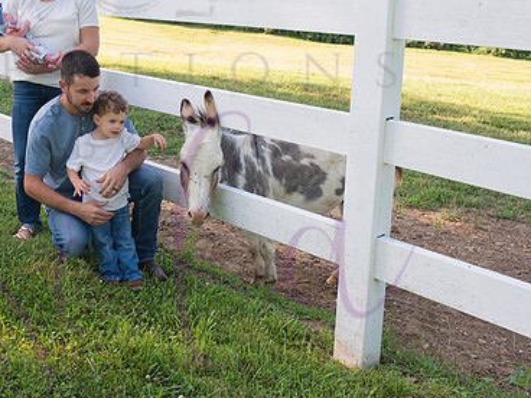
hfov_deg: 41.7
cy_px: 141
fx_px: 675
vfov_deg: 32.7
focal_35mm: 44
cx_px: 133
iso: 400
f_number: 6.3
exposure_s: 1/320
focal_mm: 29
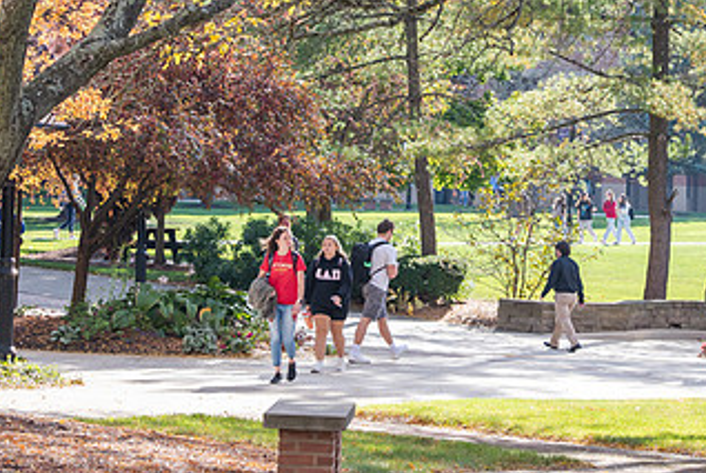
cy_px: 90
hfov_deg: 11.8
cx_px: 488
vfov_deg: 7.9
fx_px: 3397
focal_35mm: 173
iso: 400
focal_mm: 95
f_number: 7.1
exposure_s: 1/250
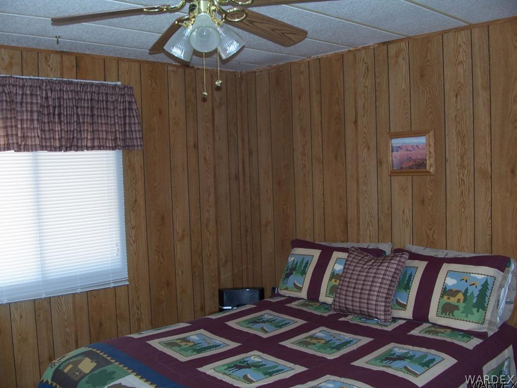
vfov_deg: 40.7
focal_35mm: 35
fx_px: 523
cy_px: 194
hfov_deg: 52.6
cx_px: 258
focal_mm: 6
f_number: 2.8
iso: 80
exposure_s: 1/60
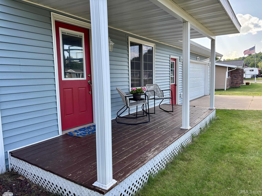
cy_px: 98
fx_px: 197
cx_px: 131
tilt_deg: -6.1
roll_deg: +1.3
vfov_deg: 53.1
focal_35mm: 26
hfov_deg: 67.3
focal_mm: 5.96
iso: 50
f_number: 1.6
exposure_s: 1/539
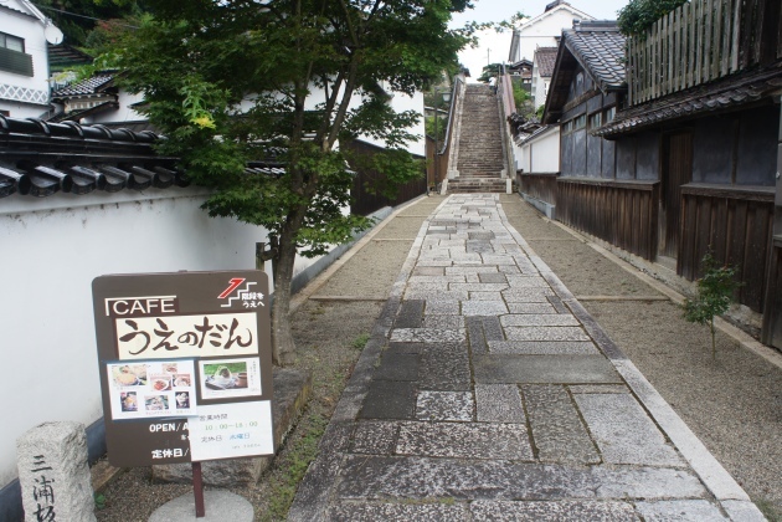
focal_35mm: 27
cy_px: 261
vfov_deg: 47.9
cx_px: 391
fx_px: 586
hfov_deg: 67.4
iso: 200
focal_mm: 18
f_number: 8
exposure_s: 1/40
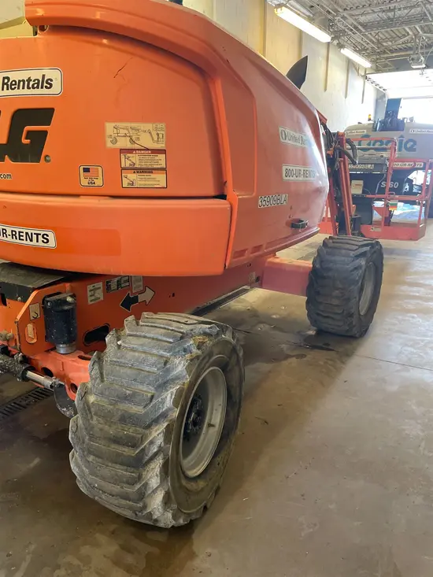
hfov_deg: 53.1
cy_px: 288
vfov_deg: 67.3
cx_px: 216
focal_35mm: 26
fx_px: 434
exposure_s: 1/60
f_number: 1.6
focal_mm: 4.2
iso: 400
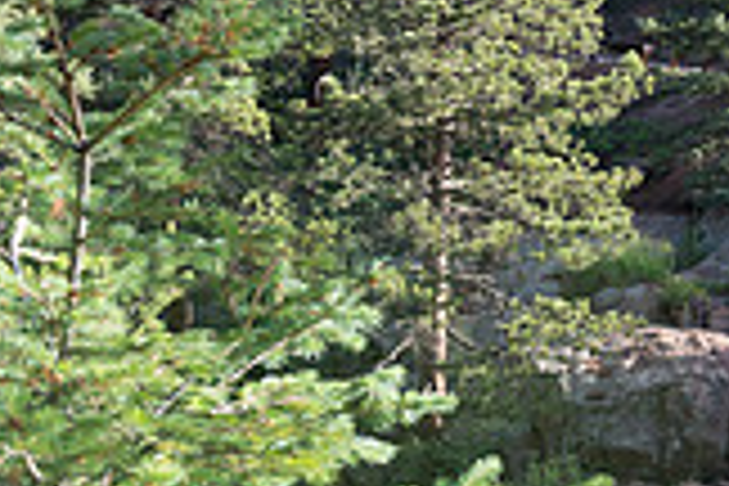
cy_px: 184
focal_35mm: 86
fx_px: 1741
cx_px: 1233
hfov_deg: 19.2
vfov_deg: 15.9
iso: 220
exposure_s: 1/100
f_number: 6.3
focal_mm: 24
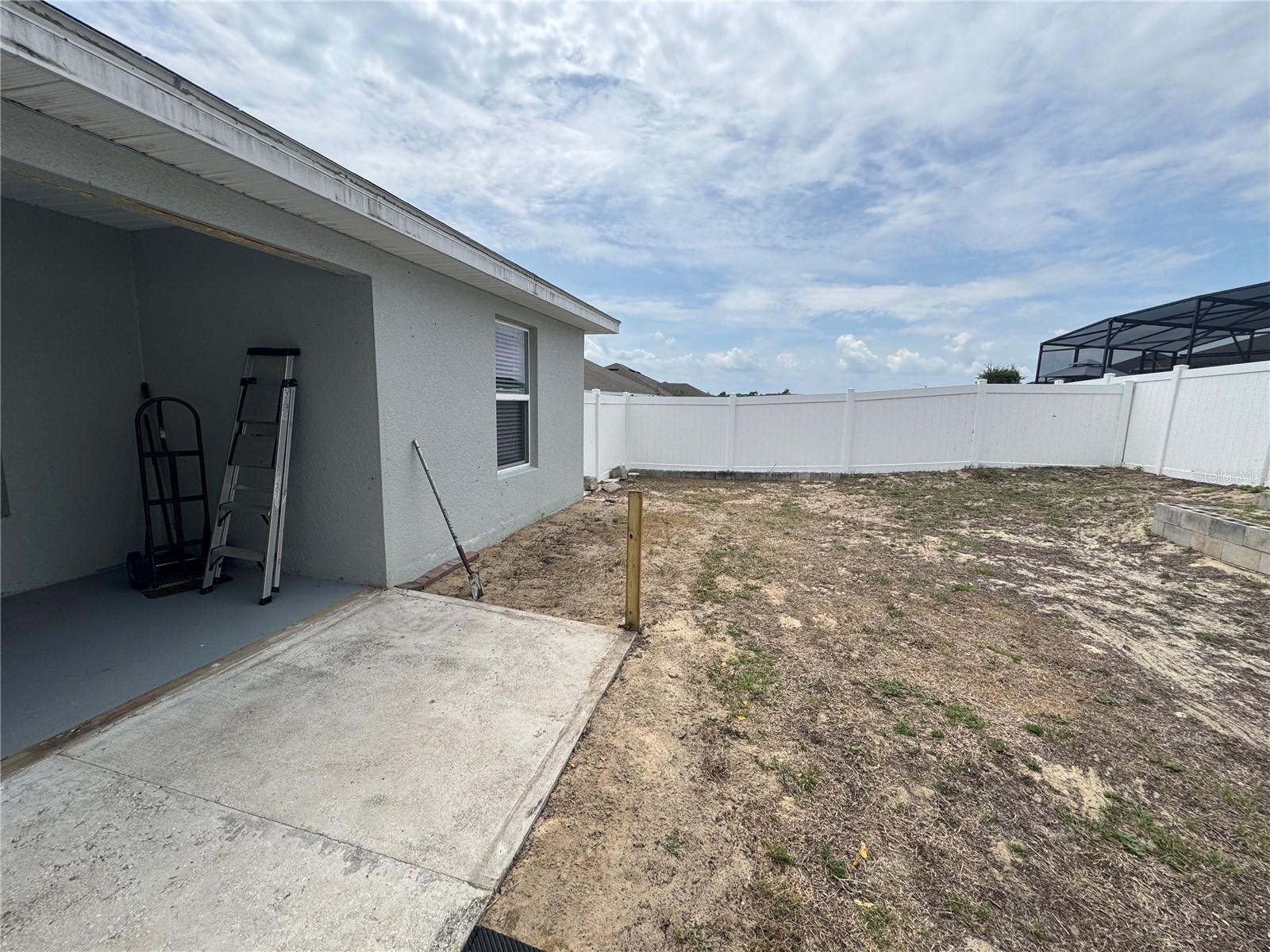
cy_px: 476
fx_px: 514
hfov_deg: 102.1
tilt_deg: -10.3
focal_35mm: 14
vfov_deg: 85.7
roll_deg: +0.6
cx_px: 635
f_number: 2.2
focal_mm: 2.22
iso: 50
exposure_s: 1/3106
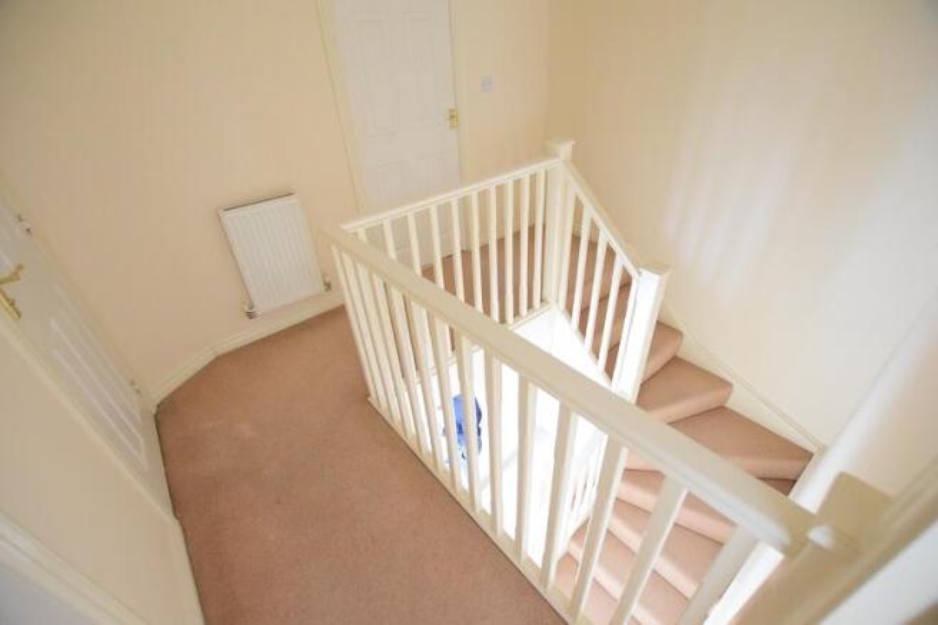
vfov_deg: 77.3
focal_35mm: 15
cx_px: 469
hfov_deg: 100.4
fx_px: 391
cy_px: 312
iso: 6400
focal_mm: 10
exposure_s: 1/50
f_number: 3.5
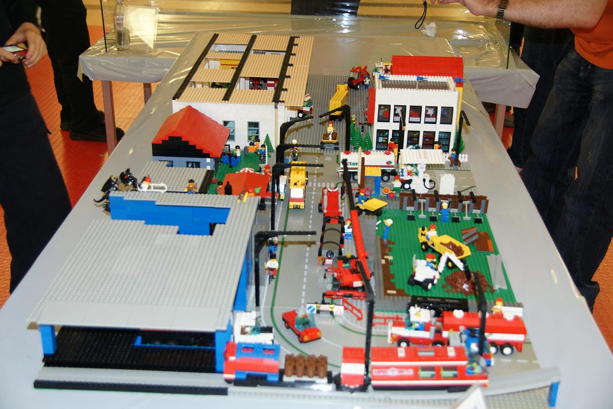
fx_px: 766
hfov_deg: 43.6
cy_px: 204
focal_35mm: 45
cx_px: 306
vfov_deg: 29.9
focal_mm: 30
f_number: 4
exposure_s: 1/60
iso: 800
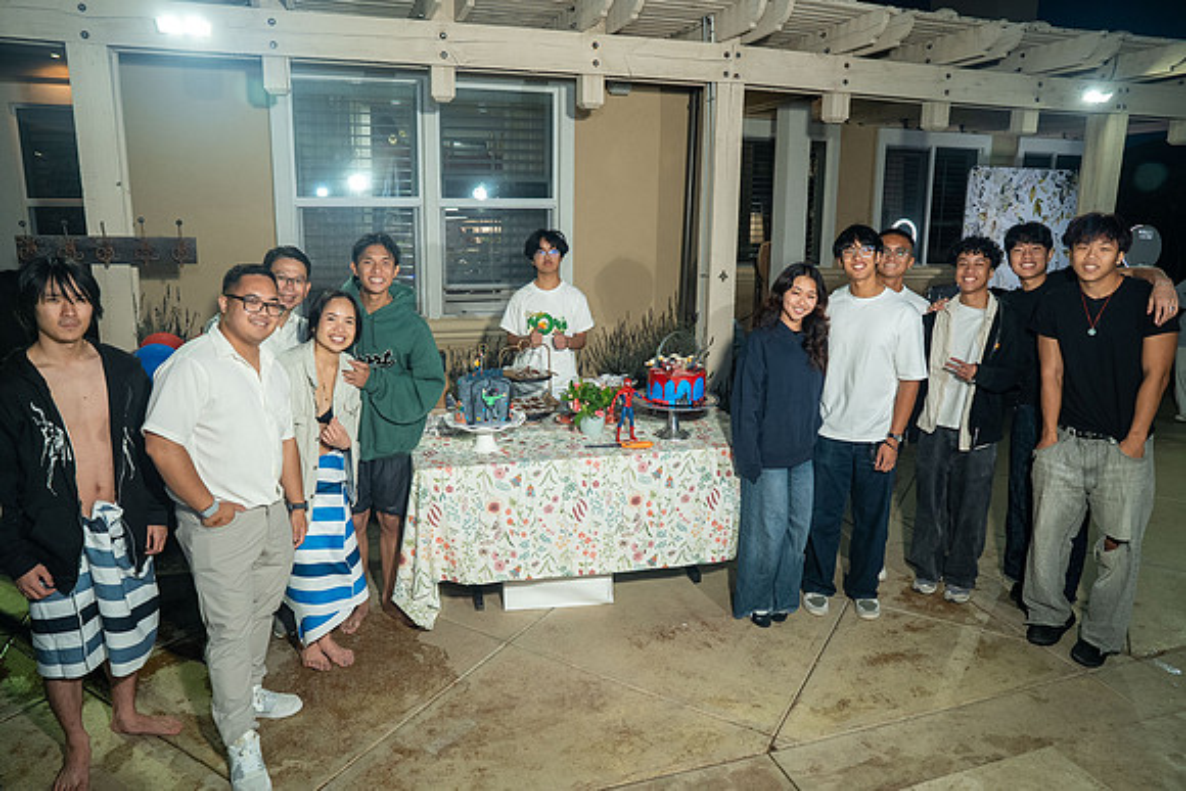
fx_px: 791
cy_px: 396
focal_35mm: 24
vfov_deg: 53.2
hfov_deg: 73.7
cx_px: 593
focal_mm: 24
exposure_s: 1/160
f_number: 2.8
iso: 640
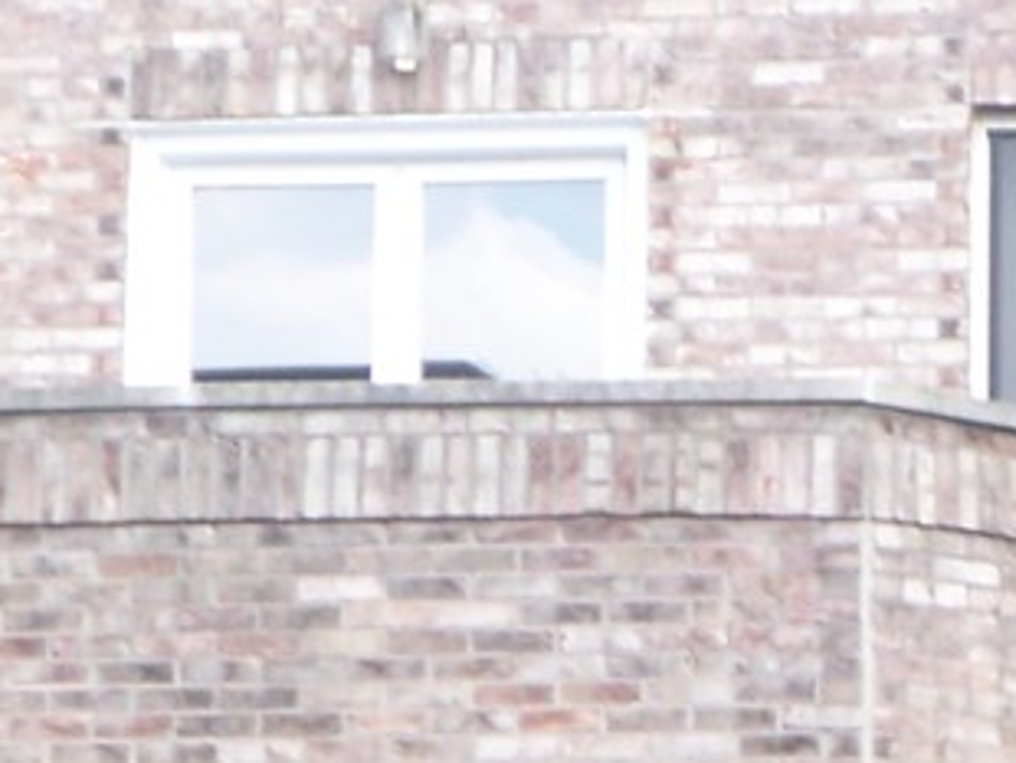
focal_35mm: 181
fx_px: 5317
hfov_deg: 10.5
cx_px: 1540
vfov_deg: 8.1
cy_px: 927
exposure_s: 1/60
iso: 64
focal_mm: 6.4
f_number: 3.9
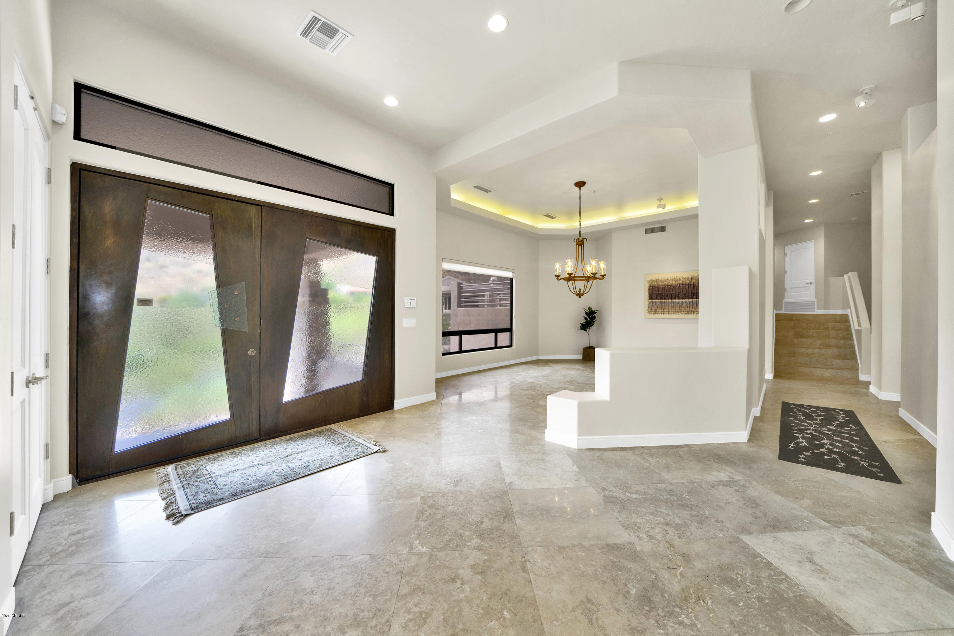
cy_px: 318
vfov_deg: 90.0
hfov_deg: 112.6
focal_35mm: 12
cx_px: 477
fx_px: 318
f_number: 4
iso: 320
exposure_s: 1/80
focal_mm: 12
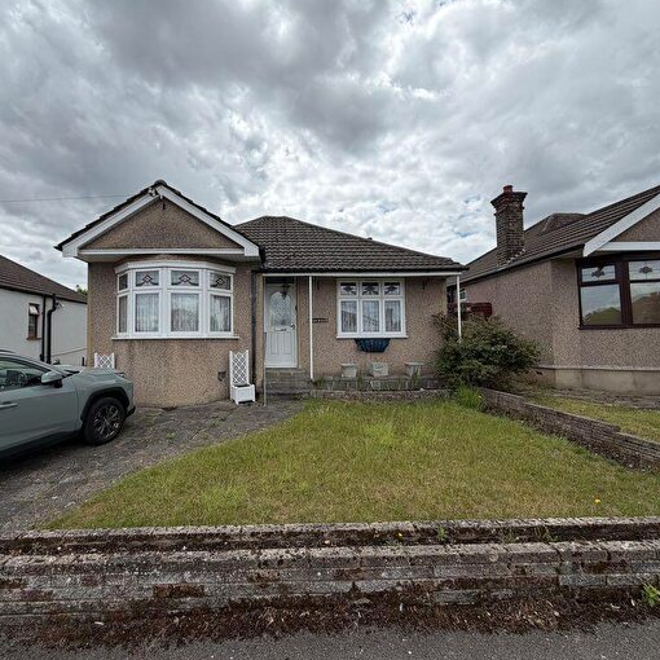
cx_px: 287
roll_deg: +1.8
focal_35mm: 17
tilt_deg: +4.0
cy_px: 323
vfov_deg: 84.0
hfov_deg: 83.5
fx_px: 367
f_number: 2.2
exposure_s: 1/1105
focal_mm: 2.22
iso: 20
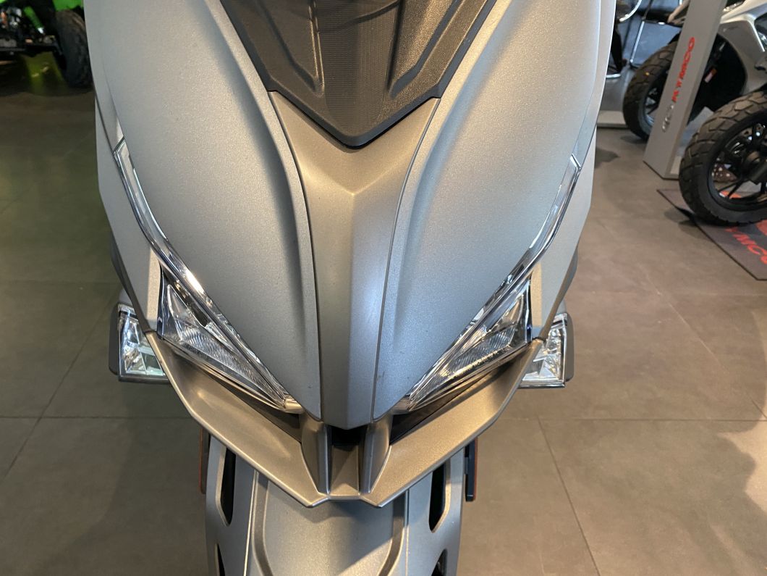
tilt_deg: -31.4
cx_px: 384
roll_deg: -3.6
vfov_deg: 53.1
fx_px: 576
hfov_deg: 67.3
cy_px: 288
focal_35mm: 26
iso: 320
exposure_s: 1/50
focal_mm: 4.25
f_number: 1.8
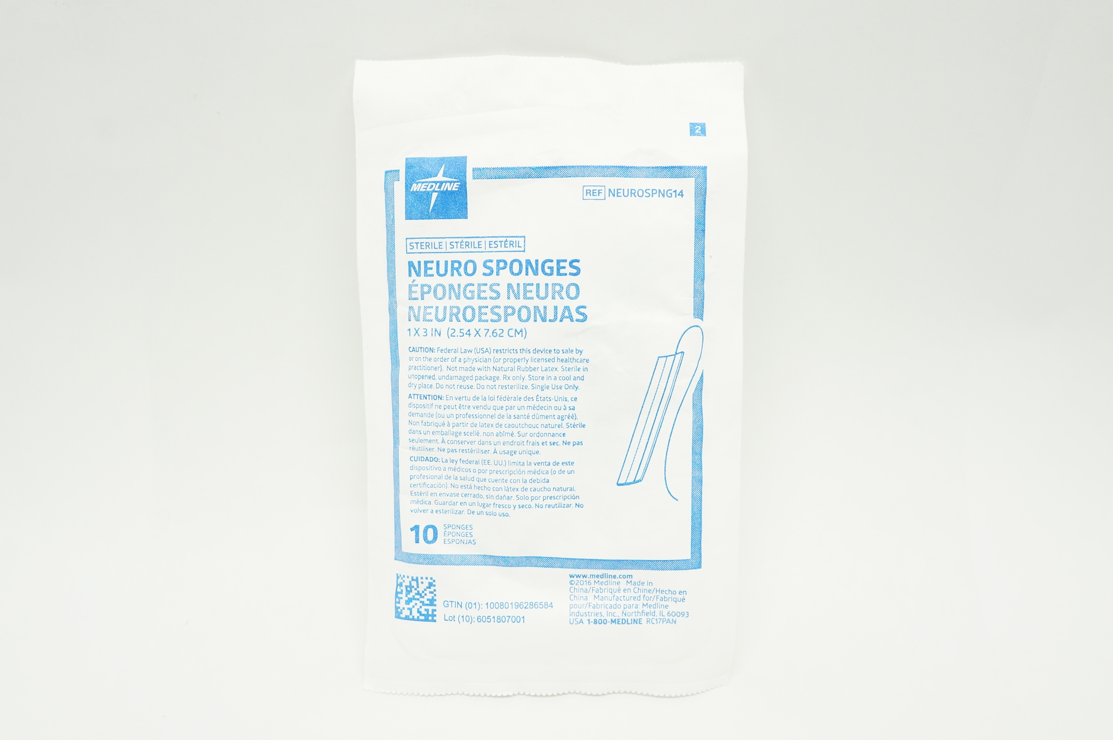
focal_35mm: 33
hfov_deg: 57.3
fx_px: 1019
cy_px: 370
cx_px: 556
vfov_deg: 39.9
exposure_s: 1/30
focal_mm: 22
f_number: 8
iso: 400
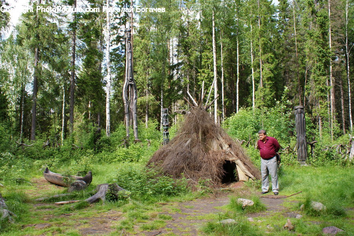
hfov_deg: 61.9
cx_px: 177
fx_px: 295
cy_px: 118
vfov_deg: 43.7
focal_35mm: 30
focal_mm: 20
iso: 100
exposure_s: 1/60
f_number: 8
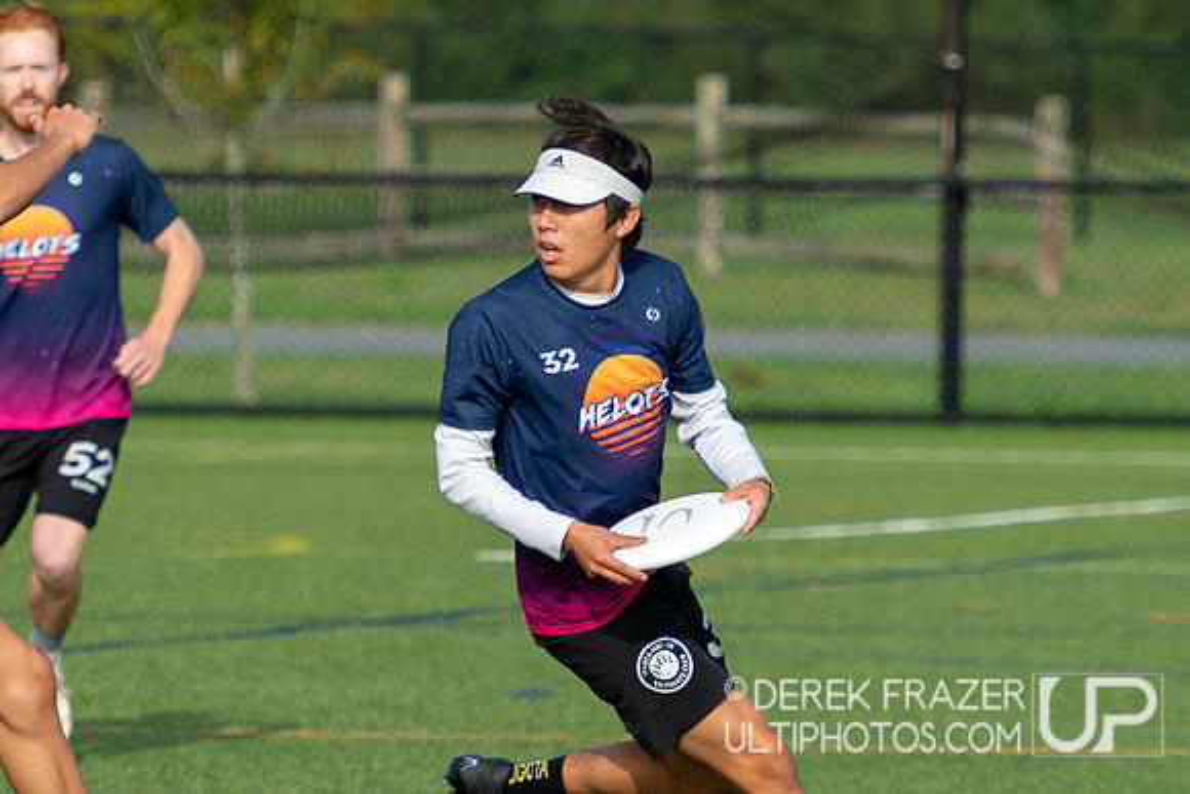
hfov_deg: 3.7
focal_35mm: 565
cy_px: 419
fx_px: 18671
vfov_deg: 2.4
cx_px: 545
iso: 560
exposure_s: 1/2000
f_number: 5.6
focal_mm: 240
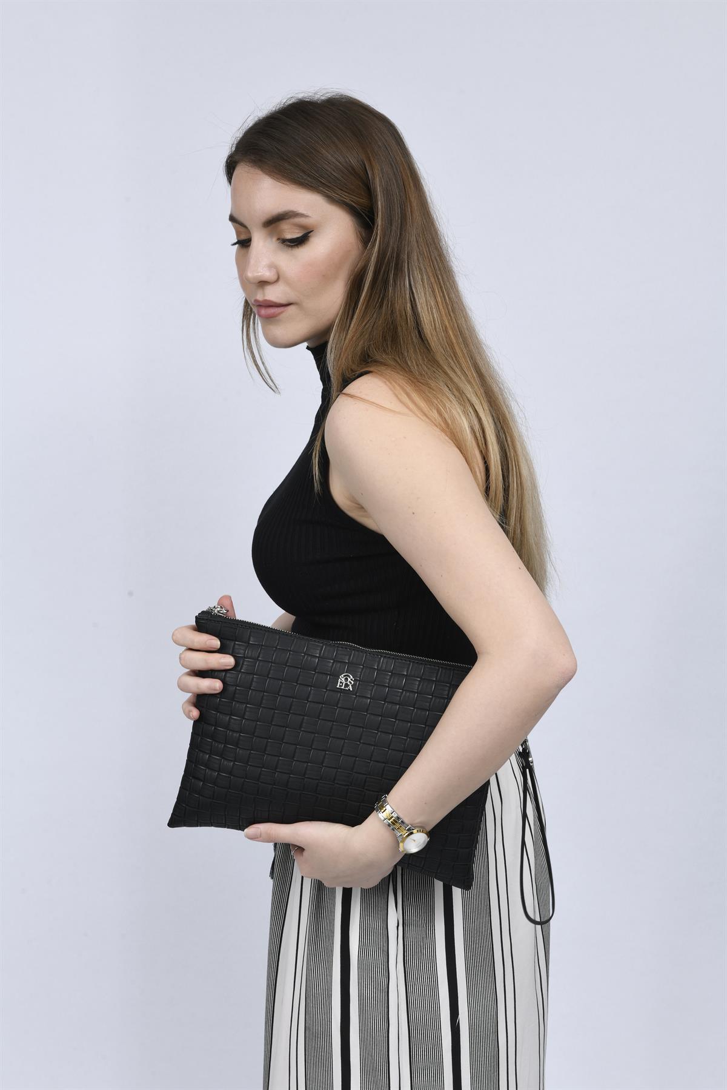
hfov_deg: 20.6
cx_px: 364
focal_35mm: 66
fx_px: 1999
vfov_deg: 30.5
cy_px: 545
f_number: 13
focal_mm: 66
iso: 125
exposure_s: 1/160
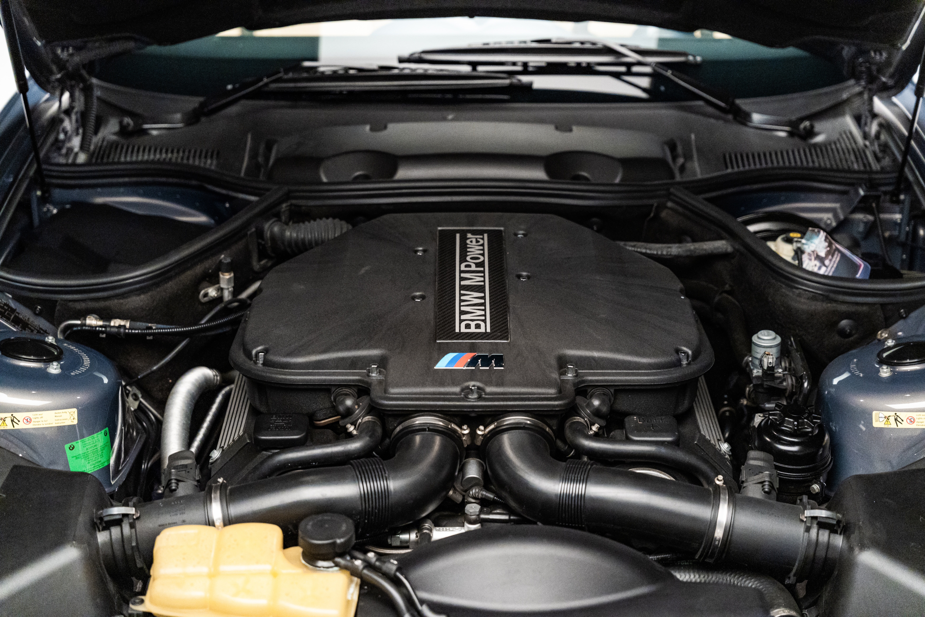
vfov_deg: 21.9
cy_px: 308
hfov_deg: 32.4
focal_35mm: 62
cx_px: 462
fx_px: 1590
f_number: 2.8
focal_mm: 61.9
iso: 4000
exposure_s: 1/100
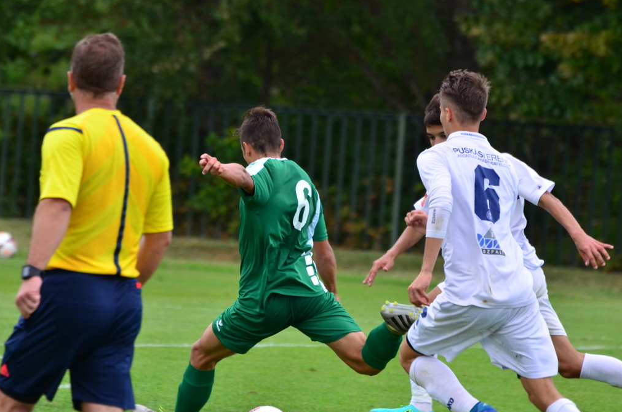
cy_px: 213
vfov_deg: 2.6
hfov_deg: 3.9
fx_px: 9209
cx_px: 324
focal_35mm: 534
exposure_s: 1/500
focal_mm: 300
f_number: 6.3
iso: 800
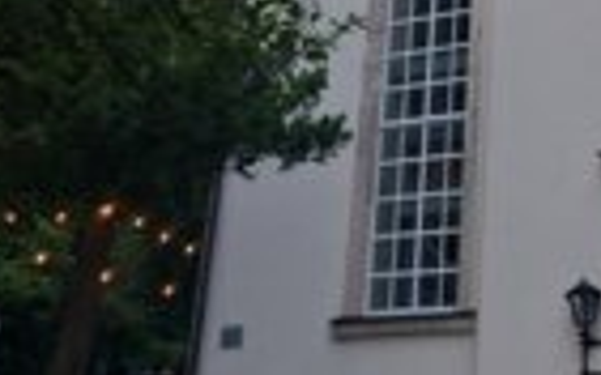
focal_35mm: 75
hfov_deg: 26.0
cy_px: -192
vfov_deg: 15.9
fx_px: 1228
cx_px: 610
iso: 64
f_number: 1.8
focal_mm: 5.23
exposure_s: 1/50
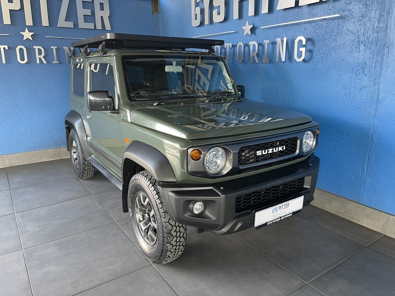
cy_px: 148
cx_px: 198
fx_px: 285
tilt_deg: -14.7
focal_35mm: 25
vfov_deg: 54.9
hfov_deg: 69.4
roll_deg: +0.4
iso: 125
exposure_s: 1/60
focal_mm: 5.1
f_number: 1.6
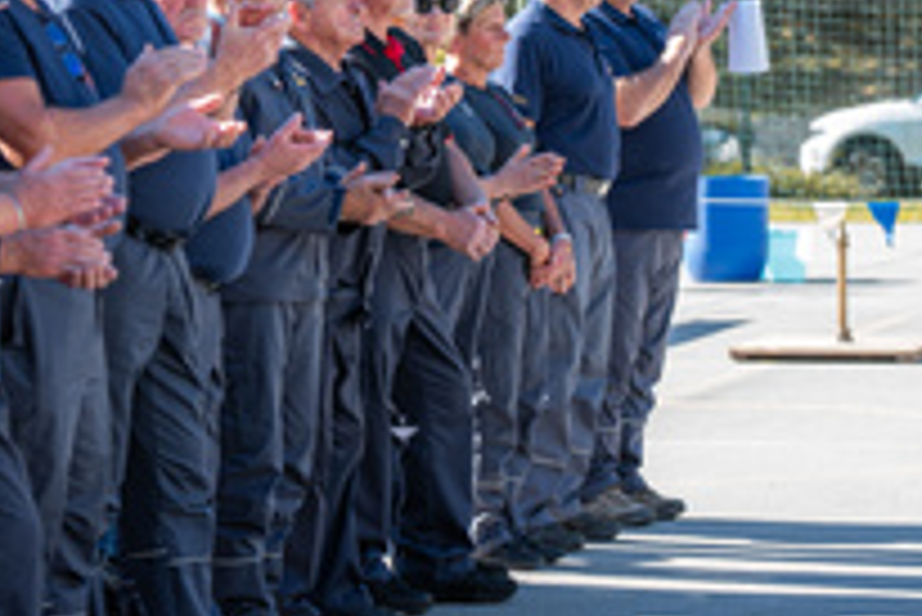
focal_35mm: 202
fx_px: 5177
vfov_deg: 6.8
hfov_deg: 10.2
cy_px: 43
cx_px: 288
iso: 100
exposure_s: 1/320
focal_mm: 92
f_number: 2.8
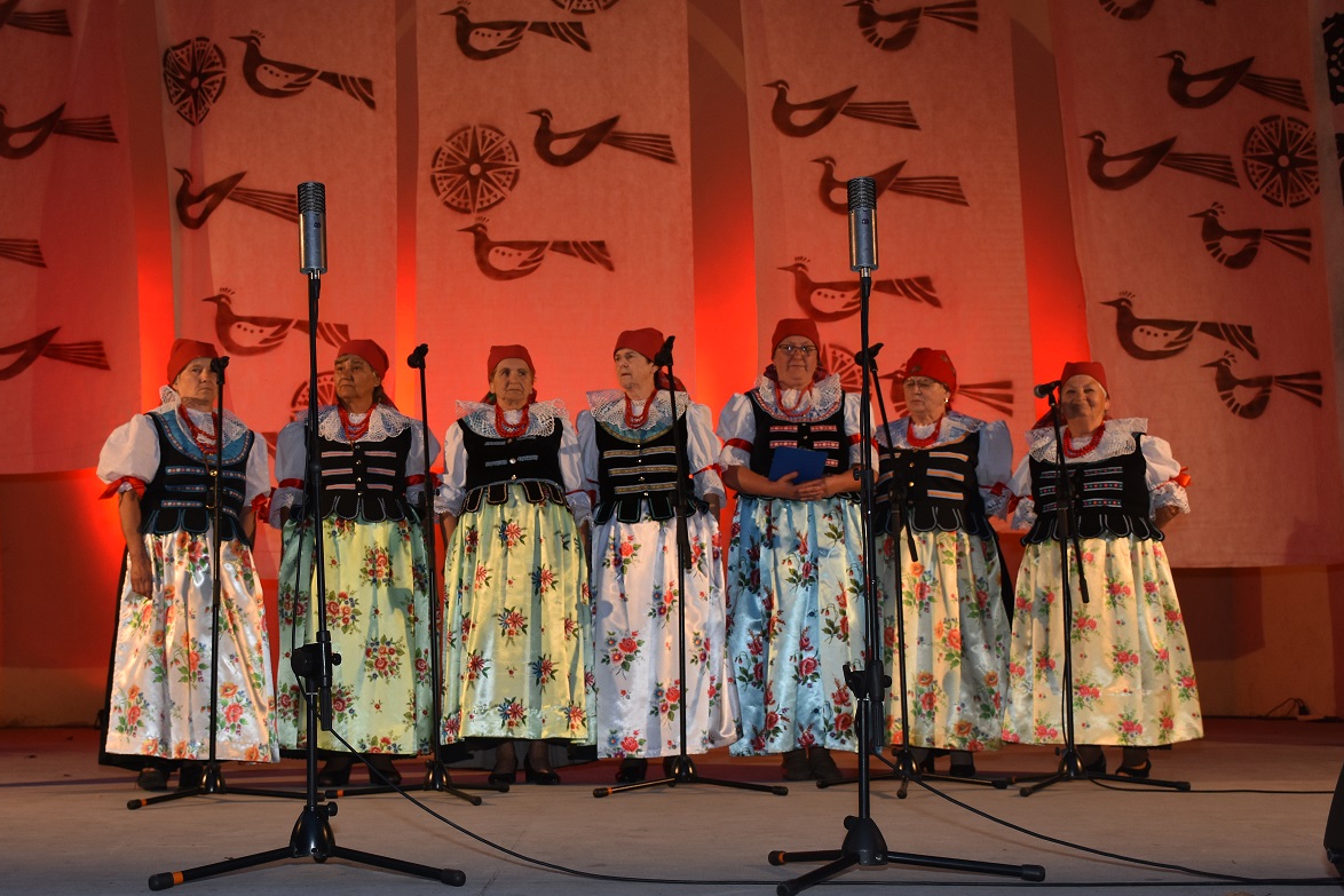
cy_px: 481
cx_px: 520
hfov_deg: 42.5
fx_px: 1717
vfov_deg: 29.2
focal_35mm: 46
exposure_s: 1/60
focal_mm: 24
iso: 500
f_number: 4
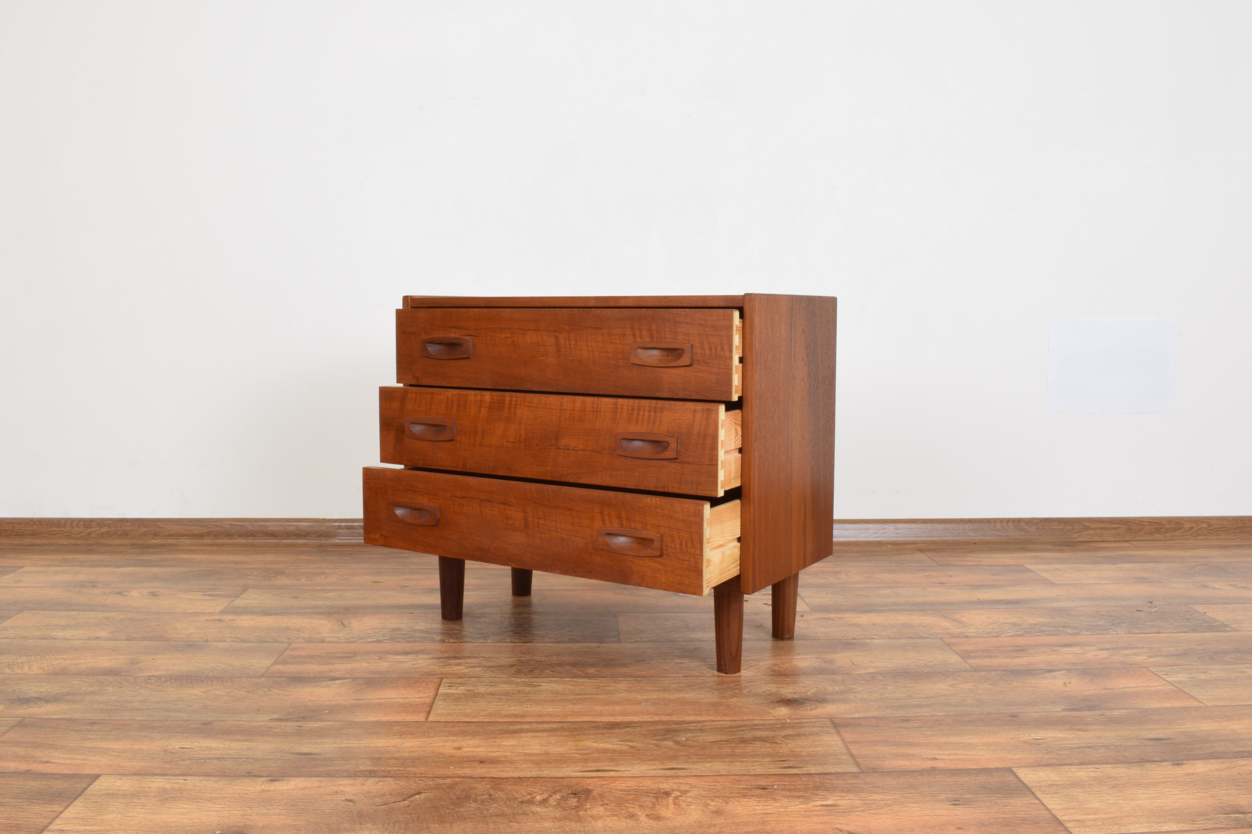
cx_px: 626
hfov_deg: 59.5
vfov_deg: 41.7
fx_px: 1095
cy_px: 417
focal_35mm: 32
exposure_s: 4
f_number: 25
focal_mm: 21
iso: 100
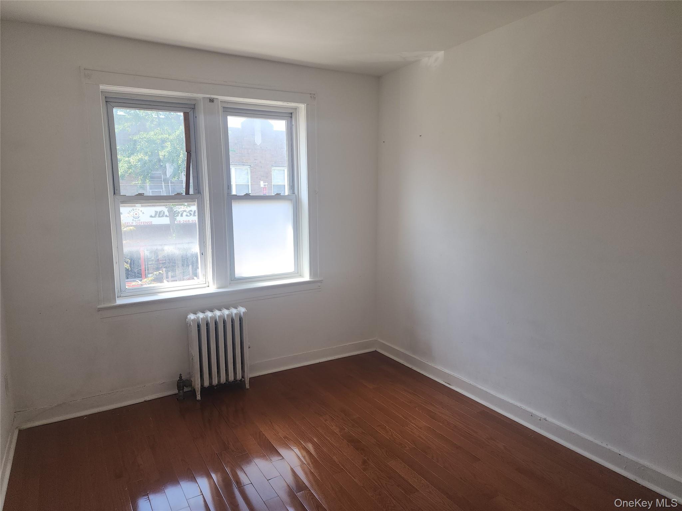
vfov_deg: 58.9
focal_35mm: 23
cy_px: 256
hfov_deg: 73.9
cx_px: 341
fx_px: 453
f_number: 1.8
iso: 25
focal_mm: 6.4
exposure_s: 1/120
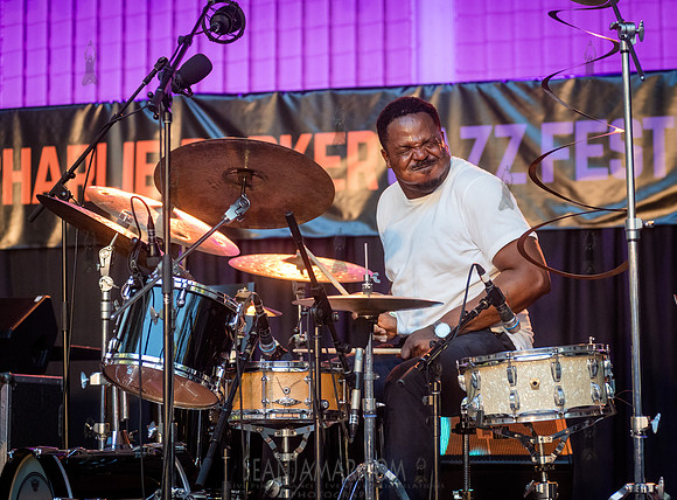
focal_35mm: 93
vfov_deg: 15.8
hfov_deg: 21.3
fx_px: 1799
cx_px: 402
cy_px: 249
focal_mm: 80
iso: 3200
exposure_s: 1/1000
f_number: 4
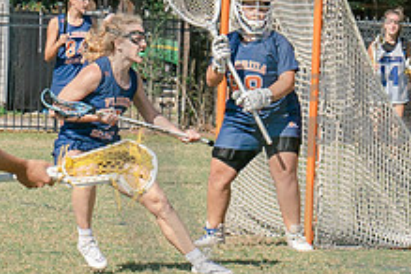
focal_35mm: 435
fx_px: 4966
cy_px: 72
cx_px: 281
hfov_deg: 4.7
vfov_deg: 3.2
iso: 250
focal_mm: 70
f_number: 5.6
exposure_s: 1/1250
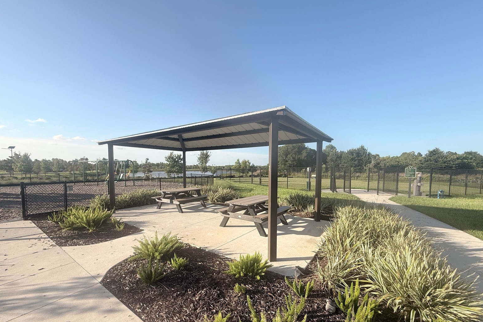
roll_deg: +0.9
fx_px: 201
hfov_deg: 100.4
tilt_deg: -2.6
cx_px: 237
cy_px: 181
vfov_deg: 77.0
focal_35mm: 15
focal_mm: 2.22
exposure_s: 1/1312
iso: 50
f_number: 2.2
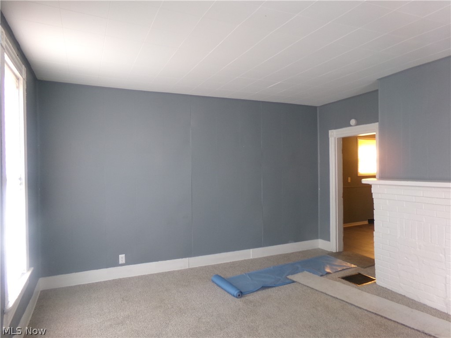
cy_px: 169
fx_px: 313
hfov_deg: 71.6
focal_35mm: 24
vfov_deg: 56.8
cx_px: 226
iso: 201
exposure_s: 1/17
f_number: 3.7
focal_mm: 4.3
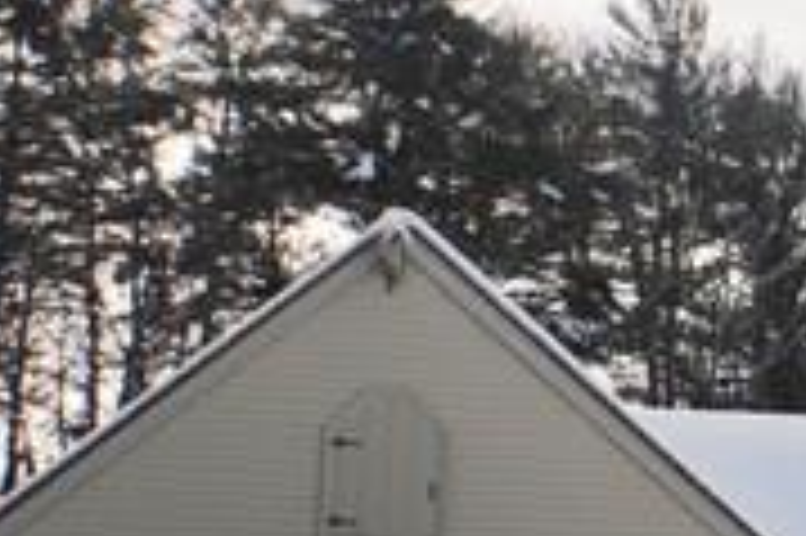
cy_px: 295
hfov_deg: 13.3
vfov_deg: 9.1
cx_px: 968
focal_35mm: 150
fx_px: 3355
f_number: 4
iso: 200
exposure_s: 1/5000
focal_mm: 28
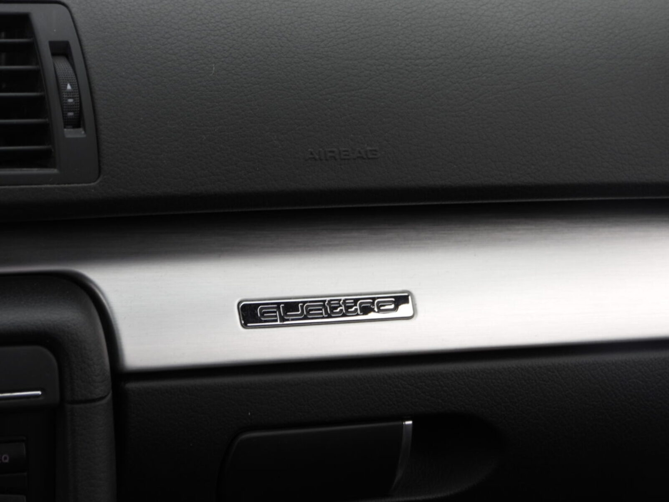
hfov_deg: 12.7
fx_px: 2996
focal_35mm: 155
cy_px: 251
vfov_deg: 9.6
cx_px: 334
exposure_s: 1/80
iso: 100
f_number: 4
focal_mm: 27.9
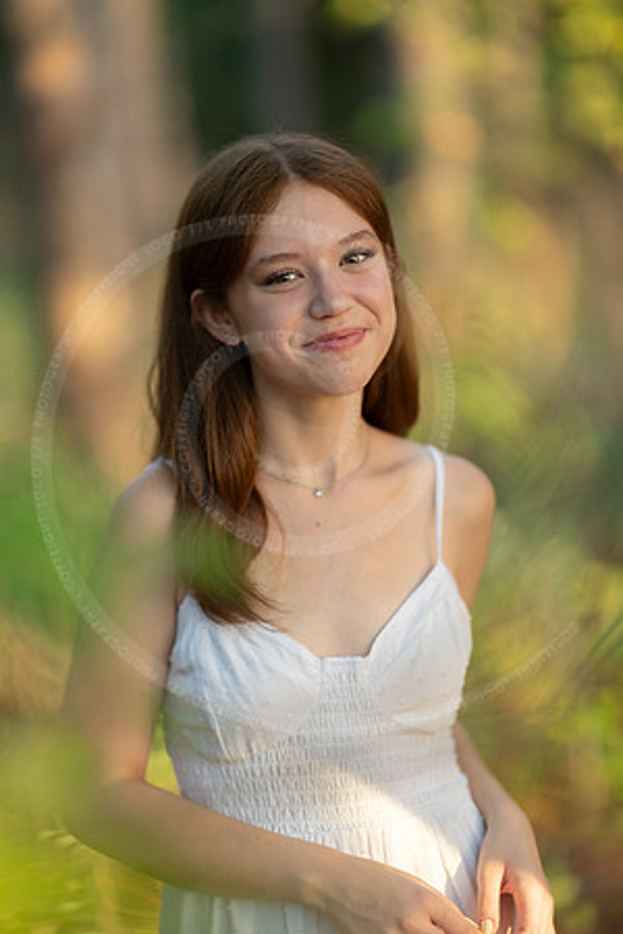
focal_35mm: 85
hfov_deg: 16.1
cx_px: 312
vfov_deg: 23.9
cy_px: 467
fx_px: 2206
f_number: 1.2
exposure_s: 1/400
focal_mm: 85
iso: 160
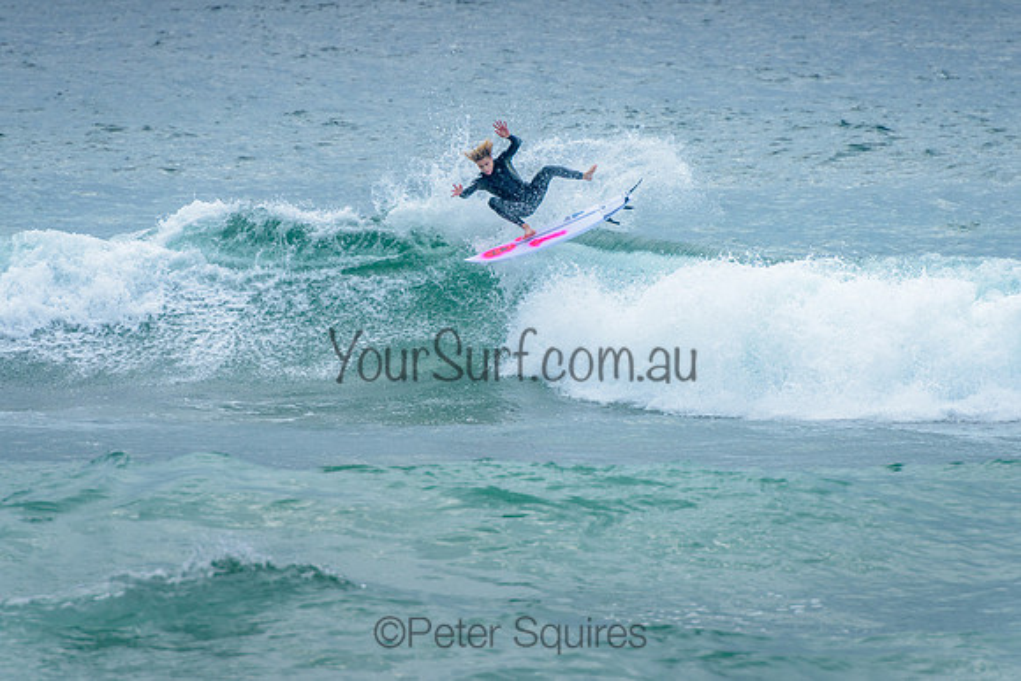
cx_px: 501
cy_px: 265
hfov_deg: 4.2
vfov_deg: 2.8
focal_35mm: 490
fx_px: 13904
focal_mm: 400
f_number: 7.1
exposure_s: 1/1600
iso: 500
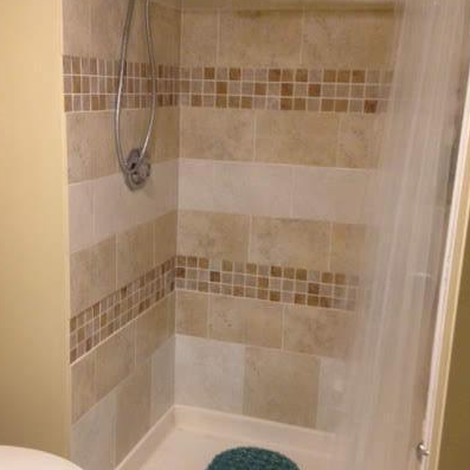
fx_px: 722
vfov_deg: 36.0
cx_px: 213
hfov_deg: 36.0
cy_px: 252
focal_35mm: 47
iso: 100
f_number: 2.4
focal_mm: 4.12
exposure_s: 1/20
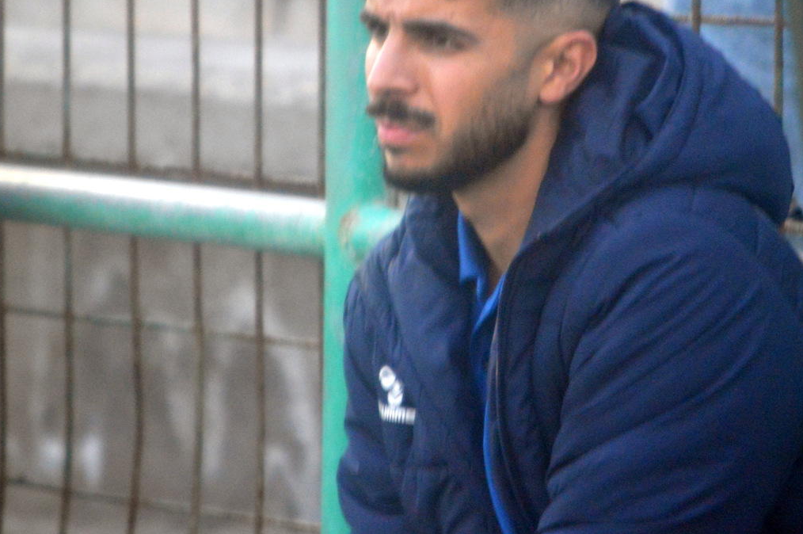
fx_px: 14841
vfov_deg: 2.1
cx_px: 456
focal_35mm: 666
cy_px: 182
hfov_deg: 3.1
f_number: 6.3
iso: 3200
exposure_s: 1/125
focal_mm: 300
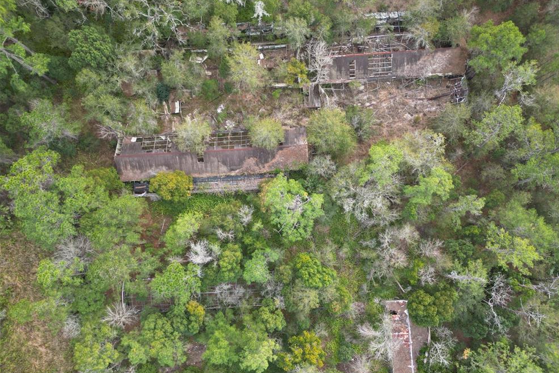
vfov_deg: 49.4
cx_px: 291
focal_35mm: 26
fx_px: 404
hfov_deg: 69.4
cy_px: 214
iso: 100
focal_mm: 6.72
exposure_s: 1/250
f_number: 1.7
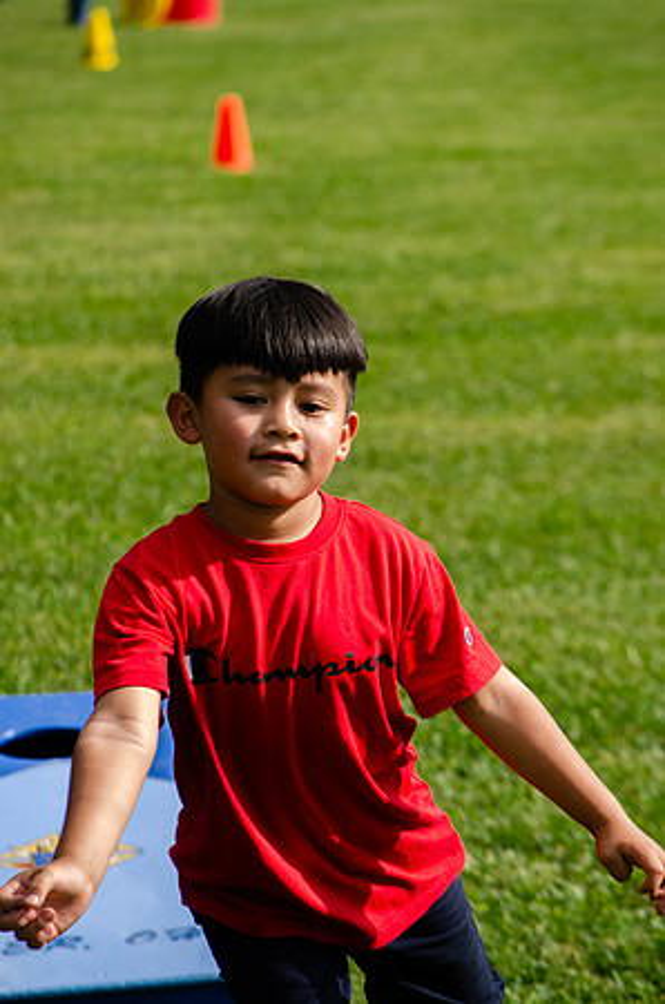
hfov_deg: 6.1
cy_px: 502
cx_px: 332
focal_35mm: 225
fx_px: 6263
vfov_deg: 9.2
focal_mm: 150
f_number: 7.1
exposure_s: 1/800
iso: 200
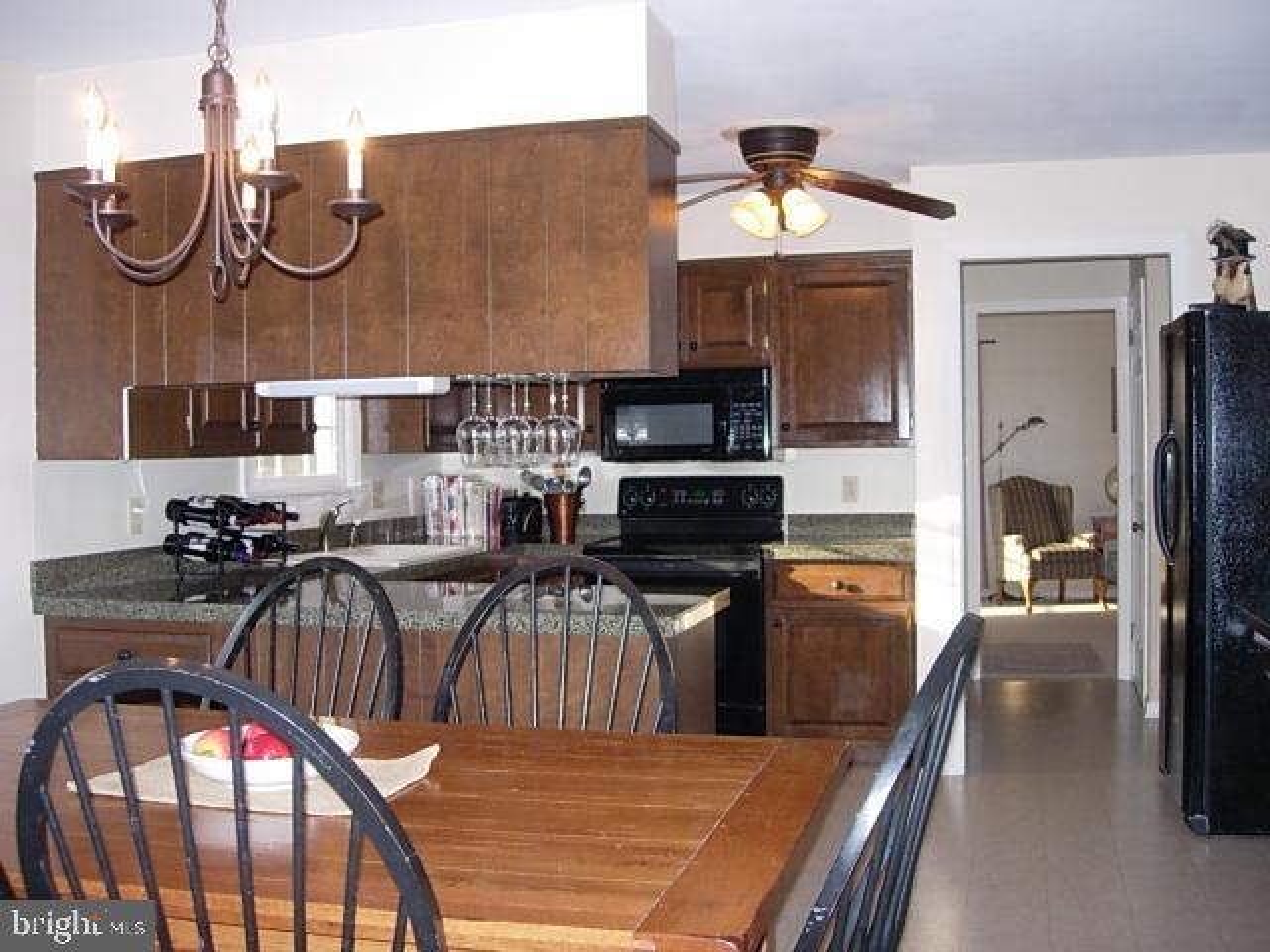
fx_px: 1394
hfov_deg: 49.0
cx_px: 635
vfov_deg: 37.7
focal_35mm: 38
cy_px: 476
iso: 173
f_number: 2.8
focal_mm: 7.8
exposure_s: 1/140
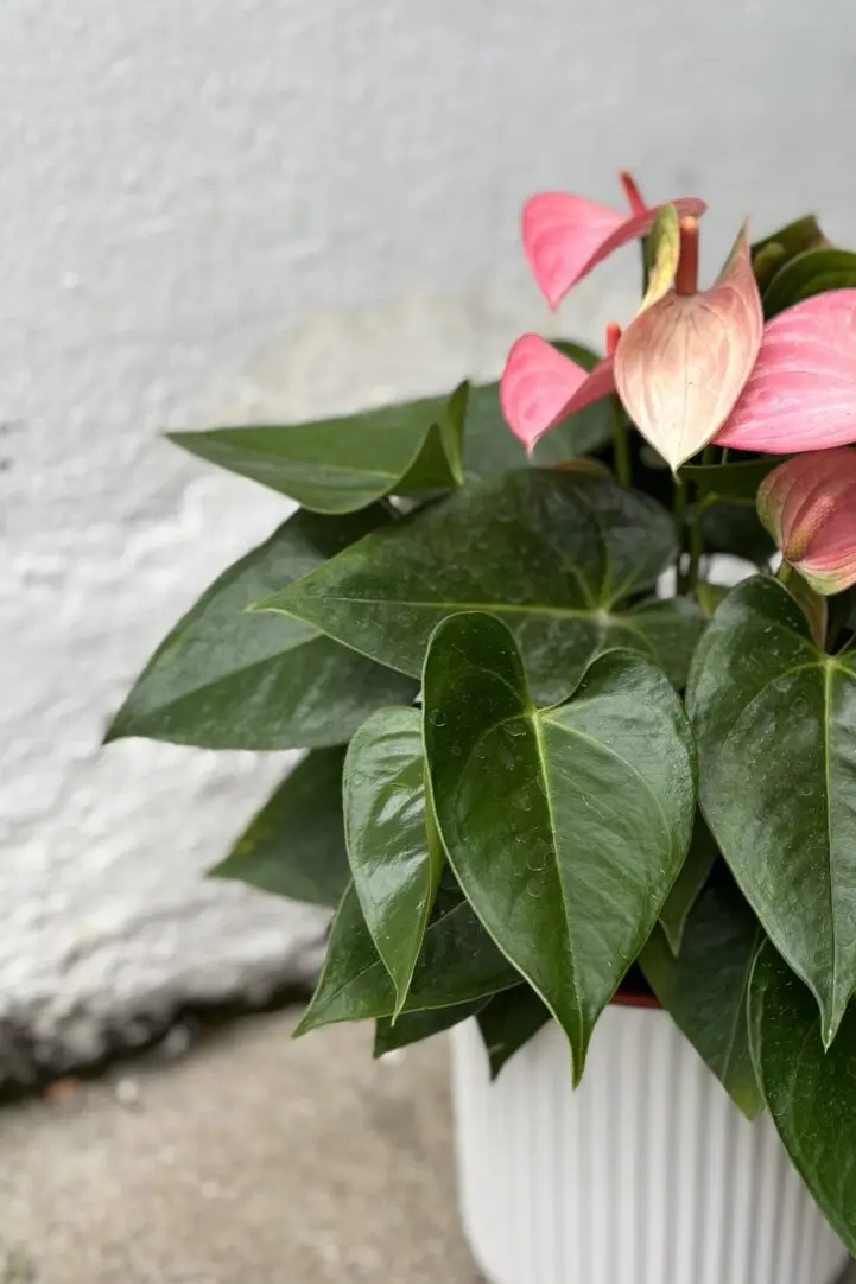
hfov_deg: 27.4
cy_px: 644
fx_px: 1712
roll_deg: -0.8
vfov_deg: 41.1
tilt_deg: -20.3
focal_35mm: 48
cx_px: 703
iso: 50
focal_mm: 5.96
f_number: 1.6
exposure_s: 1/604
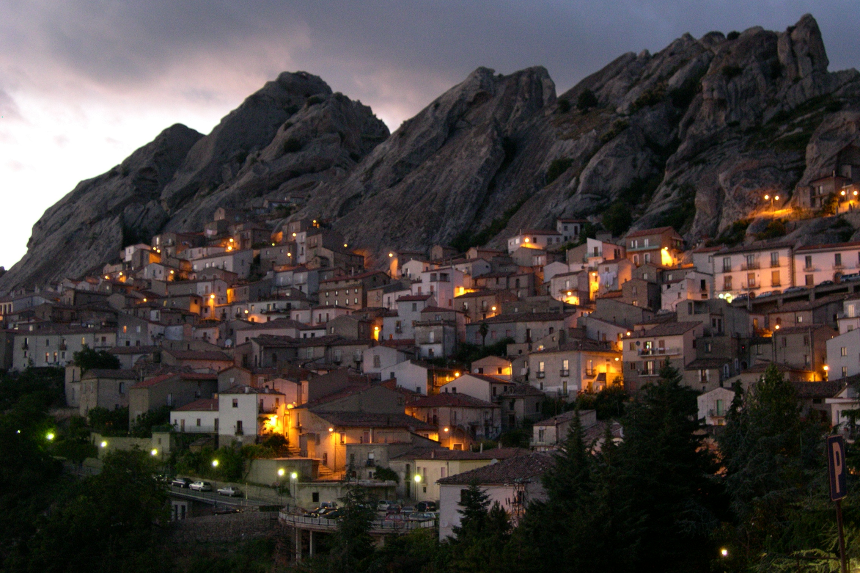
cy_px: 261
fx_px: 1170
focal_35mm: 49
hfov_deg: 40.3
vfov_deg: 27.5
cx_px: 431
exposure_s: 1/3.4
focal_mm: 10.1
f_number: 3.1
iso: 400
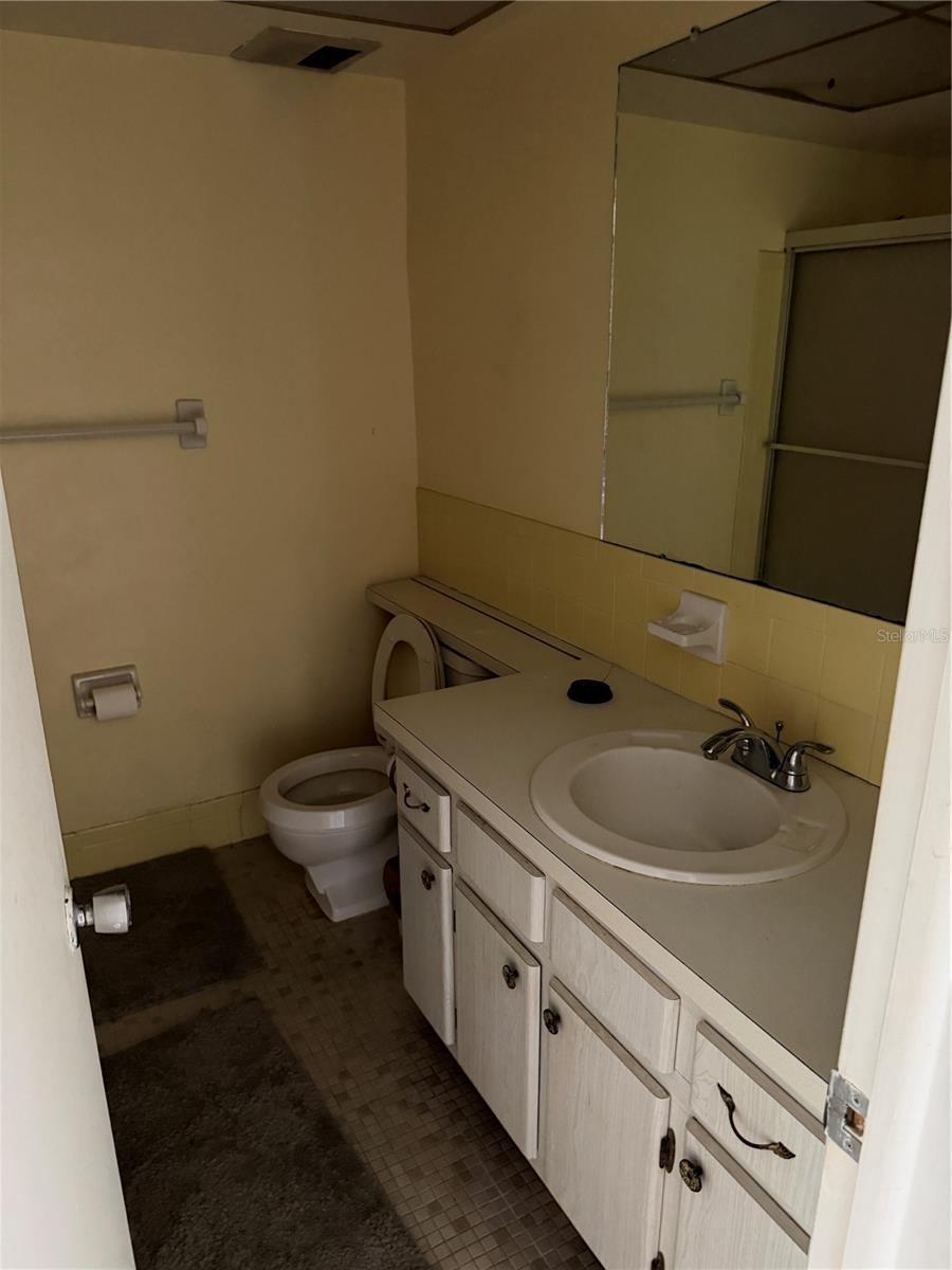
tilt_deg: -18.4
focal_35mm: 24
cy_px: 635
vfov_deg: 71.6
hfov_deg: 56.8
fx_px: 880
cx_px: 476
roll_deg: +0.0
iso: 1000
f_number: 1.78
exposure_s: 1/30
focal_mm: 6.76
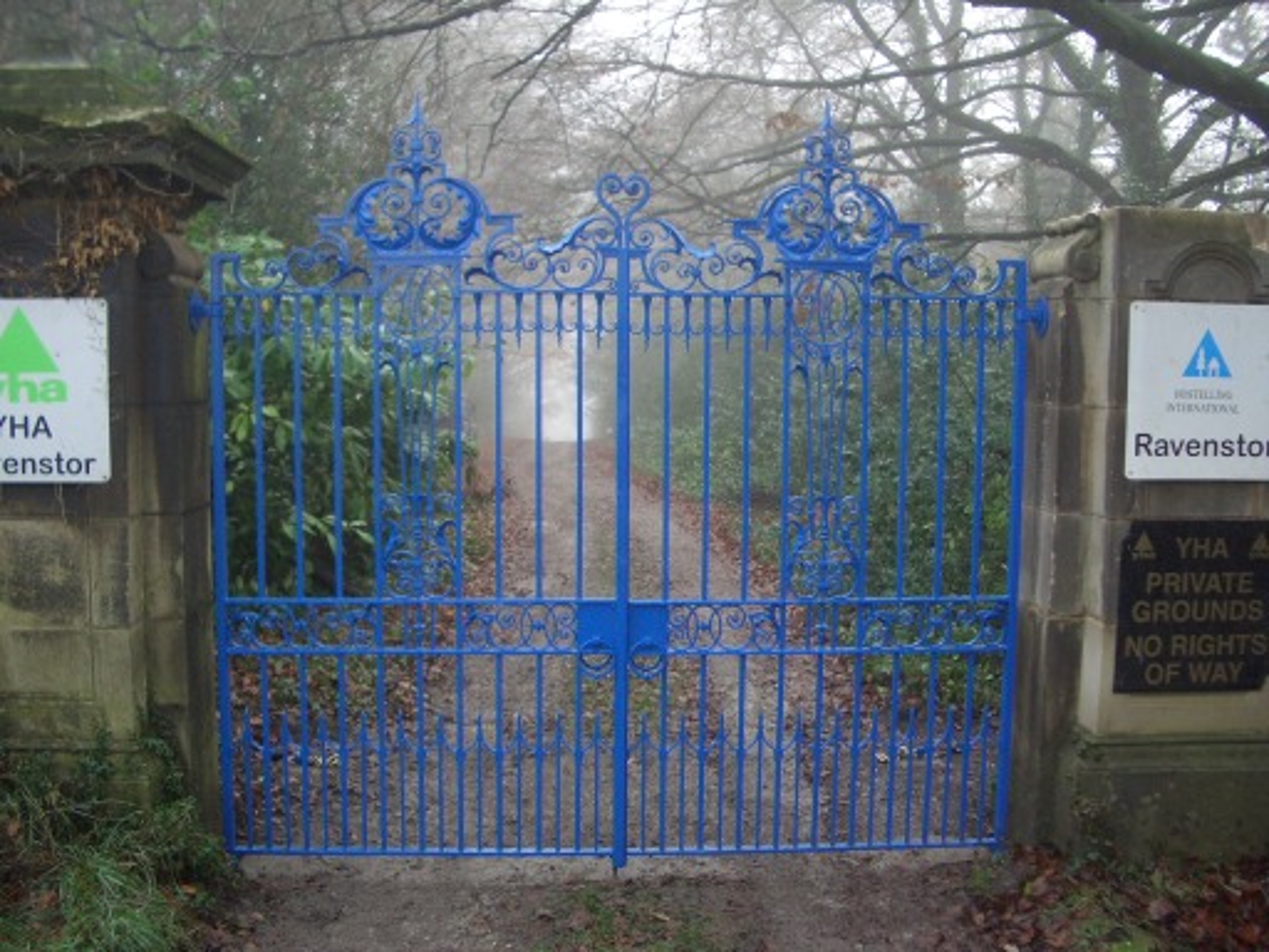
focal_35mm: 35
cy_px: 476
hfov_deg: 52.6
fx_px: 1283
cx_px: 634
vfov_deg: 40.7
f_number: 2.6
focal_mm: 5.8
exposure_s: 1/125
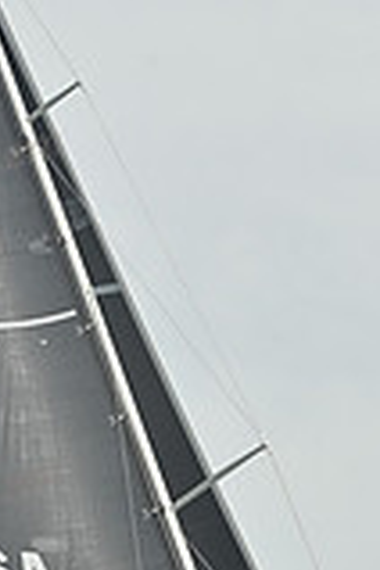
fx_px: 4037
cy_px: 663
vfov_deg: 8.0
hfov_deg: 5.4
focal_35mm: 255
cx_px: 249
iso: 320
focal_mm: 70
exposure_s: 1/1250
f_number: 9
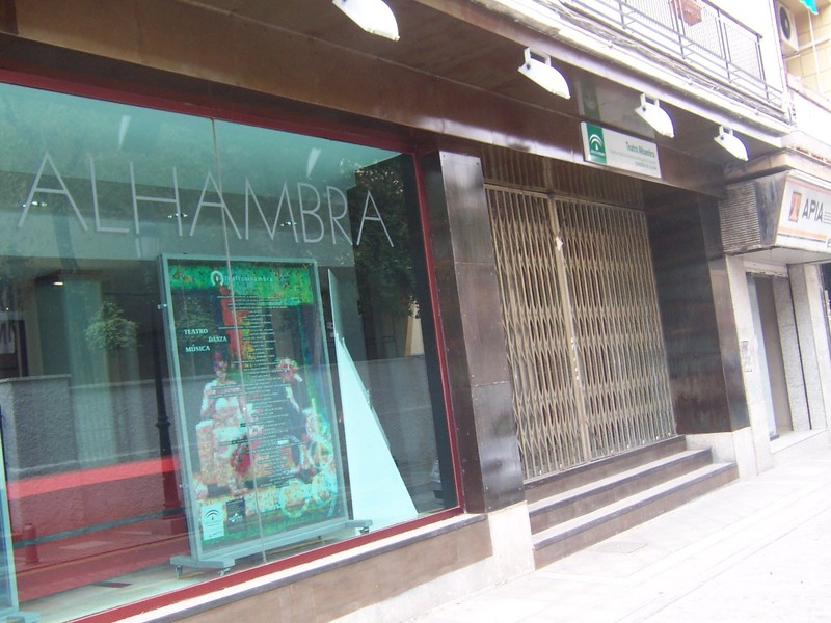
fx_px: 864
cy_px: 312
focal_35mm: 36
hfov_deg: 51.4
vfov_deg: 39.7
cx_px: 416
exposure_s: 1/60
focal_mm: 5.6
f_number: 2.8
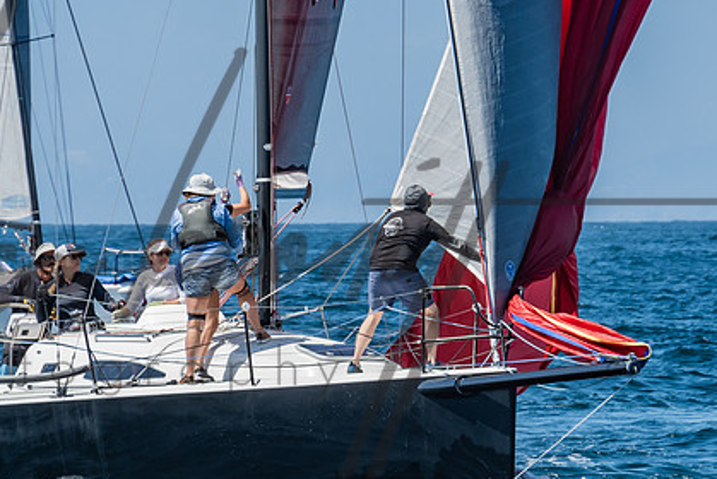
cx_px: 462
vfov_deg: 2.7
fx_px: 10344
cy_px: 342
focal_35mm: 519
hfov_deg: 4.0
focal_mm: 155
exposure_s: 1/320
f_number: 6.3
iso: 160
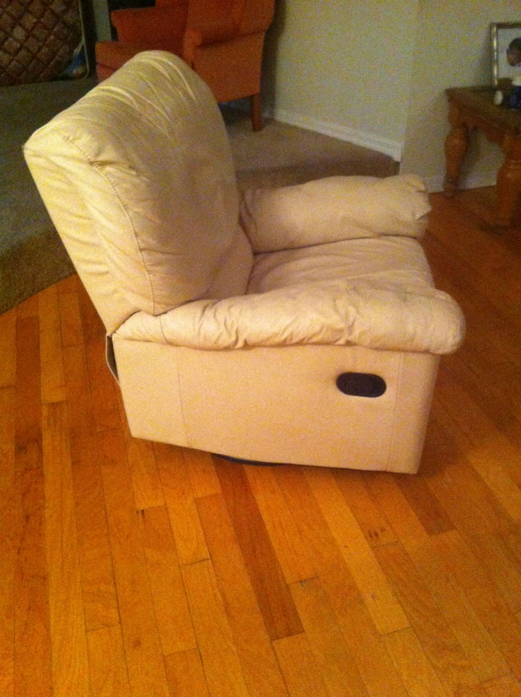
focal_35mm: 35
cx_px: 260
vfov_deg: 52.7
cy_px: 348
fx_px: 704
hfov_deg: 40.6
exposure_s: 1/15
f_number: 2.8
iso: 800
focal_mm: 3.85
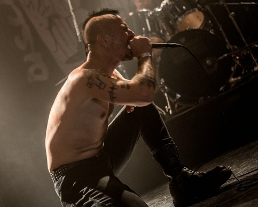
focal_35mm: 70
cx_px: 89
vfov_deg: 21.8
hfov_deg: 27.0
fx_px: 534
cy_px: 101
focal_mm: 50
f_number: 2.8
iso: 2000
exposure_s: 1/50
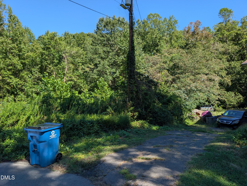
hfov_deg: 71.5
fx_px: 171
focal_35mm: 24
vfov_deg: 56.9
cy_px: 93
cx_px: 124
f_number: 1.68
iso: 22
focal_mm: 6.9
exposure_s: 1/436
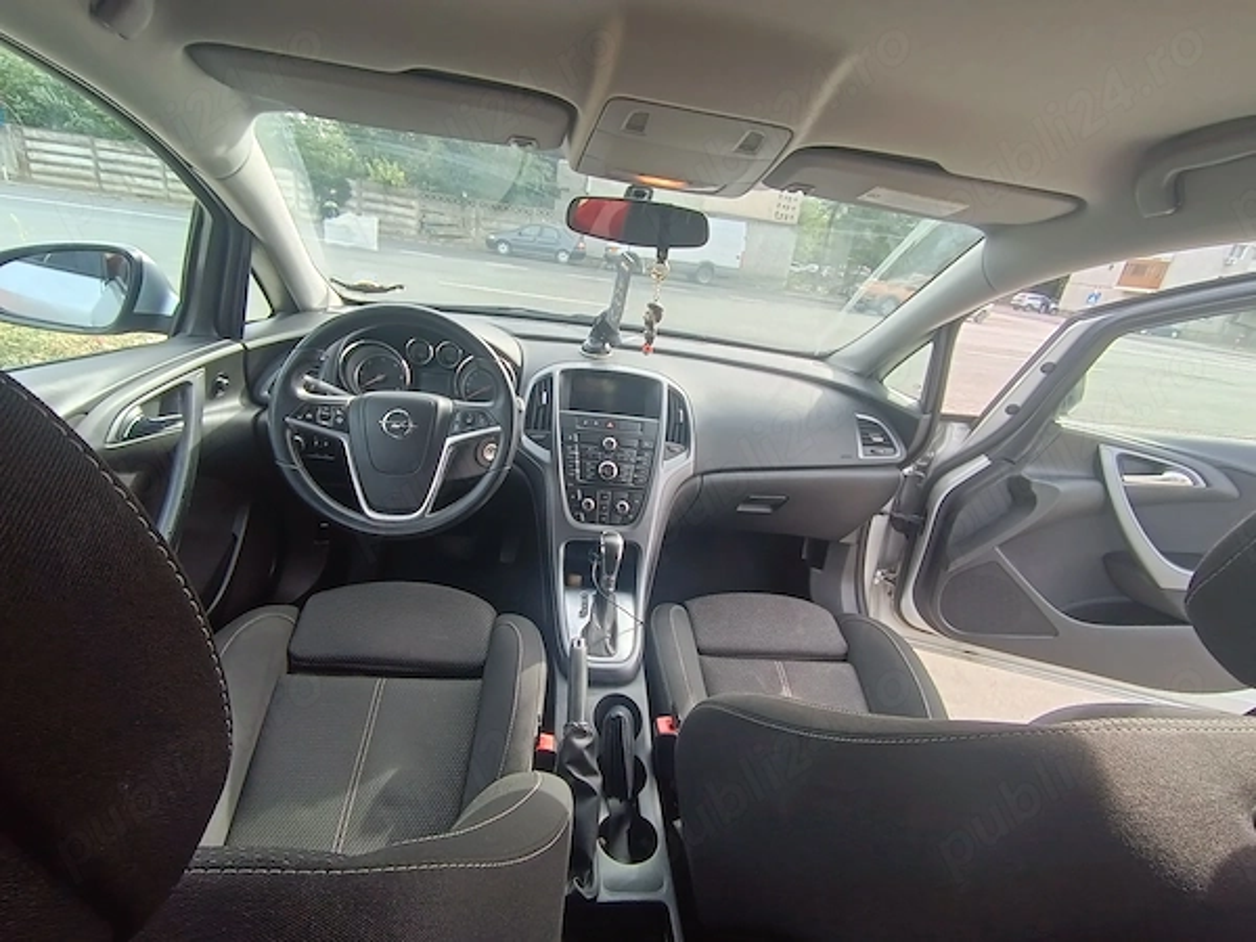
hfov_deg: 91.0
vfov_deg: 74.7
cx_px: 628
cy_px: 471
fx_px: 617
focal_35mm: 17
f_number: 2.2
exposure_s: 1/100
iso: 150
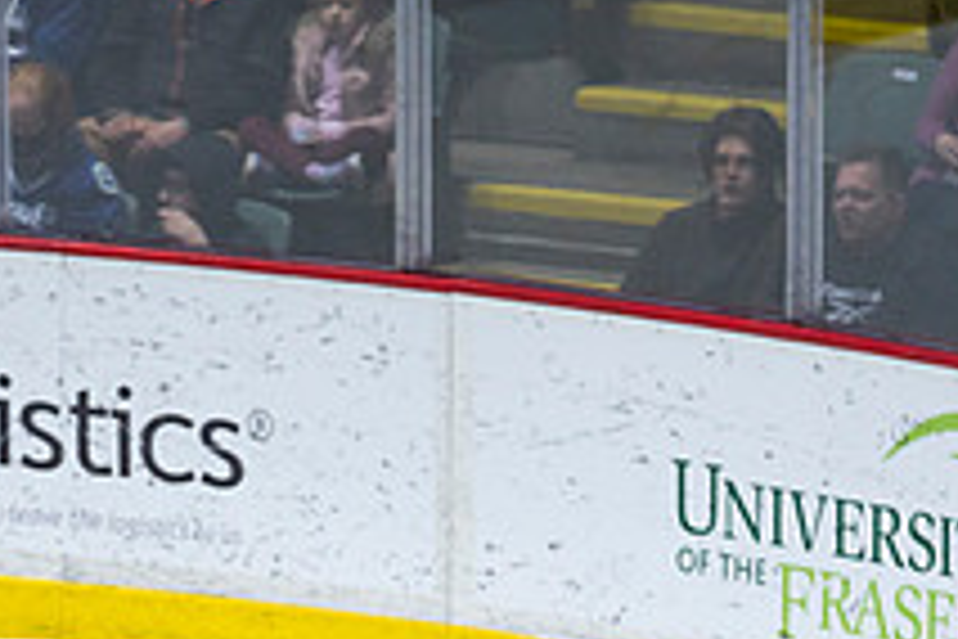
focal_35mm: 596
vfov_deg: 2.3
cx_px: 273
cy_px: 772
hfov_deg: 3.5
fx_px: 15859
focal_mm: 200
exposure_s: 1/1250
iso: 1250
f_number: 2.8
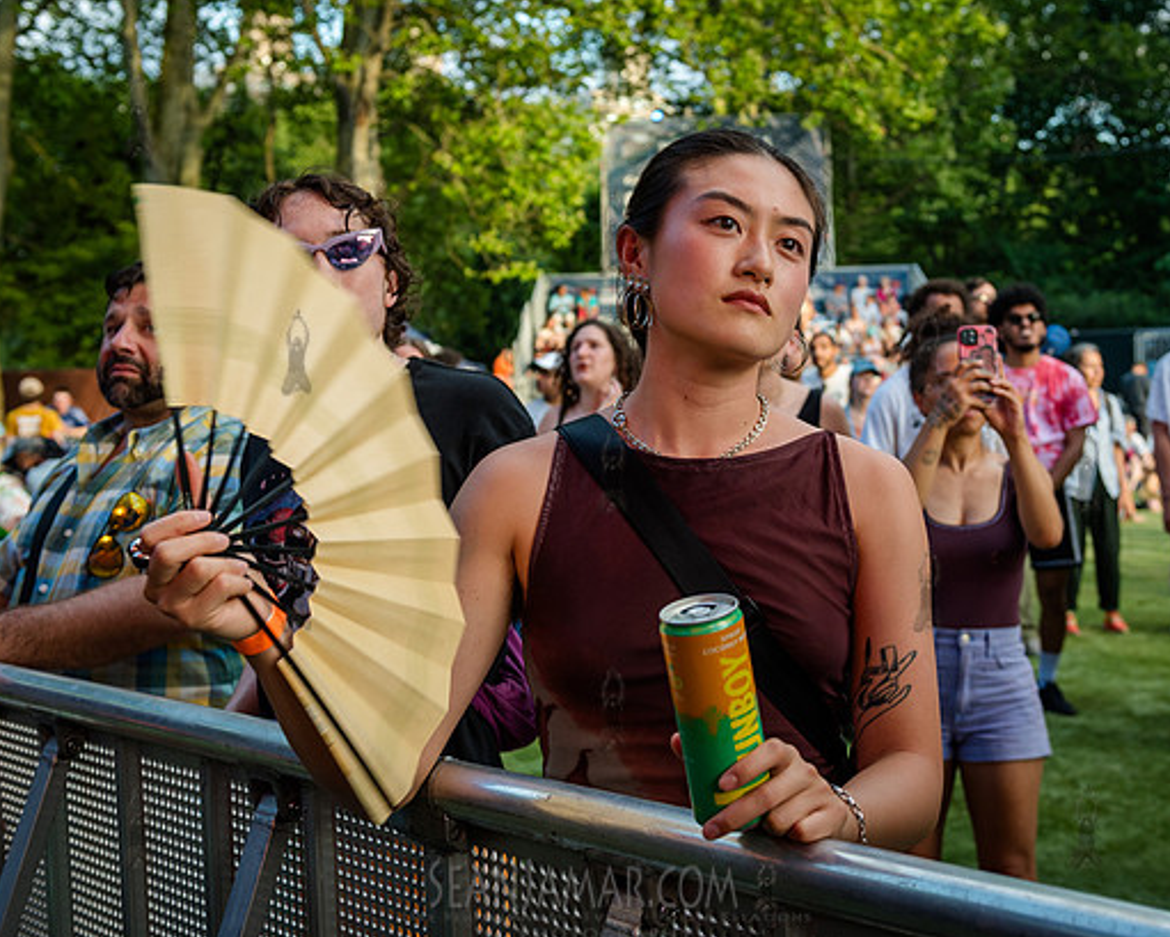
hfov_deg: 40.1
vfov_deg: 32.7
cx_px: 723
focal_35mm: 46
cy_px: 416
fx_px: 1593
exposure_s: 1/160
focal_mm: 36
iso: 400
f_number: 4
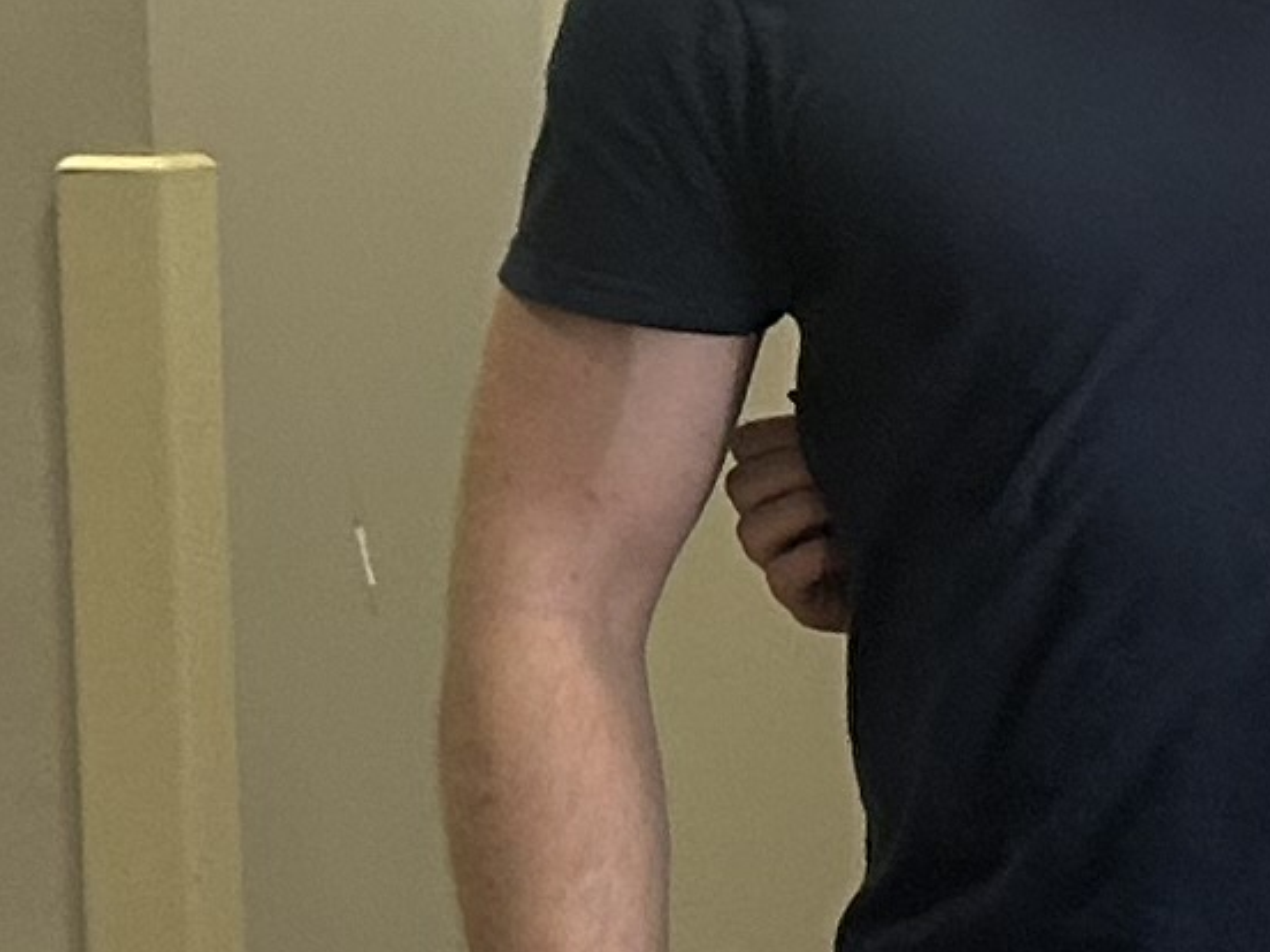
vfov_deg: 7.8
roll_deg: -0.4
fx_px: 6971
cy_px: 419
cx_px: 3437
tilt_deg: -6.0
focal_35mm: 190
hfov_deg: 9.0
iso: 100
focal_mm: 5.7
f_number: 1.5
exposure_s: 1/120
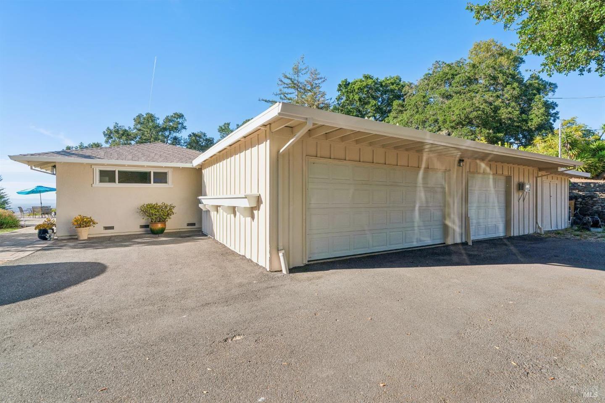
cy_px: 202
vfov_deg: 73.7
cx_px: 302
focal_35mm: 16
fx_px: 269
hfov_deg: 96.7
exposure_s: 1/320
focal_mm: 16
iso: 320
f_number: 9
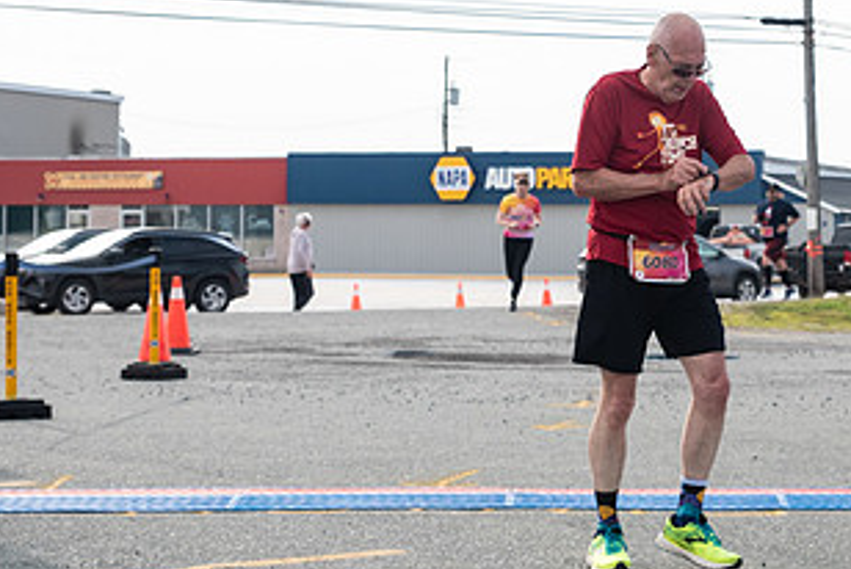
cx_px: 651
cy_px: 141
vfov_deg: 12.2
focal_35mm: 112
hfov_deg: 18.1
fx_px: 2650
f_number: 4
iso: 800
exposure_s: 1/2500
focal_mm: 48
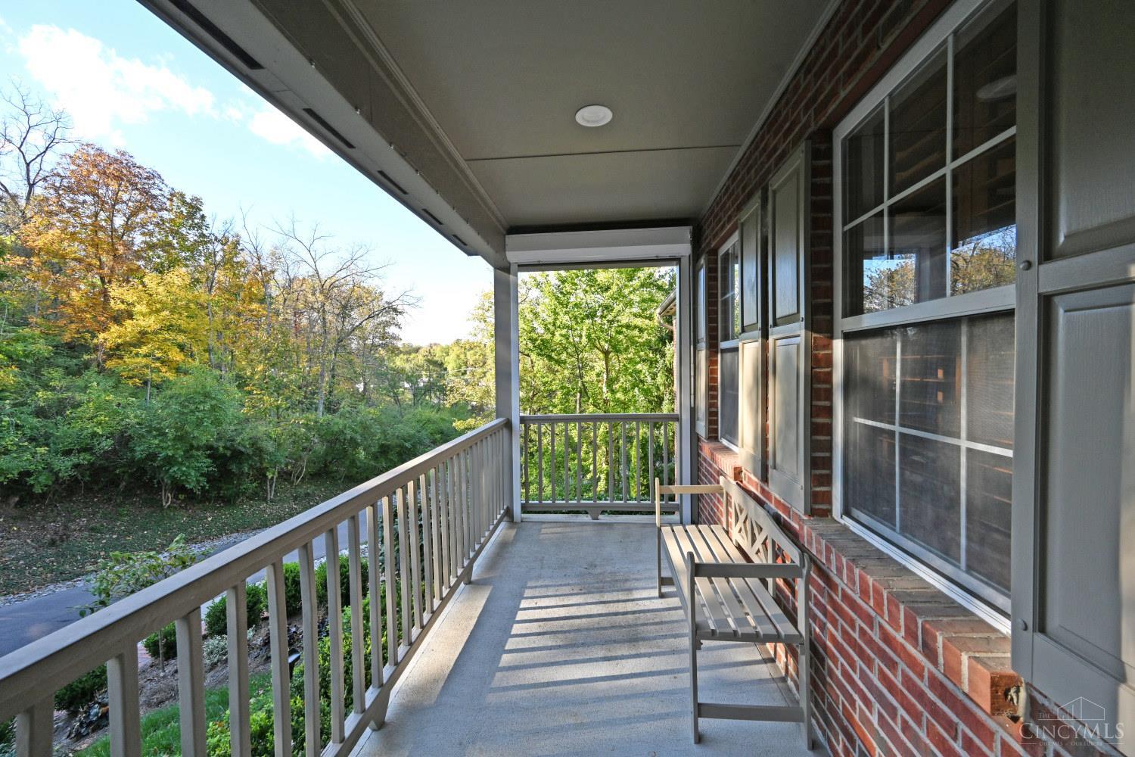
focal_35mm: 14
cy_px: 378
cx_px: 568
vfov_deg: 81.2
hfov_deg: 104.3
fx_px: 441
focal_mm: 14
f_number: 10
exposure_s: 1/125
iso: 450
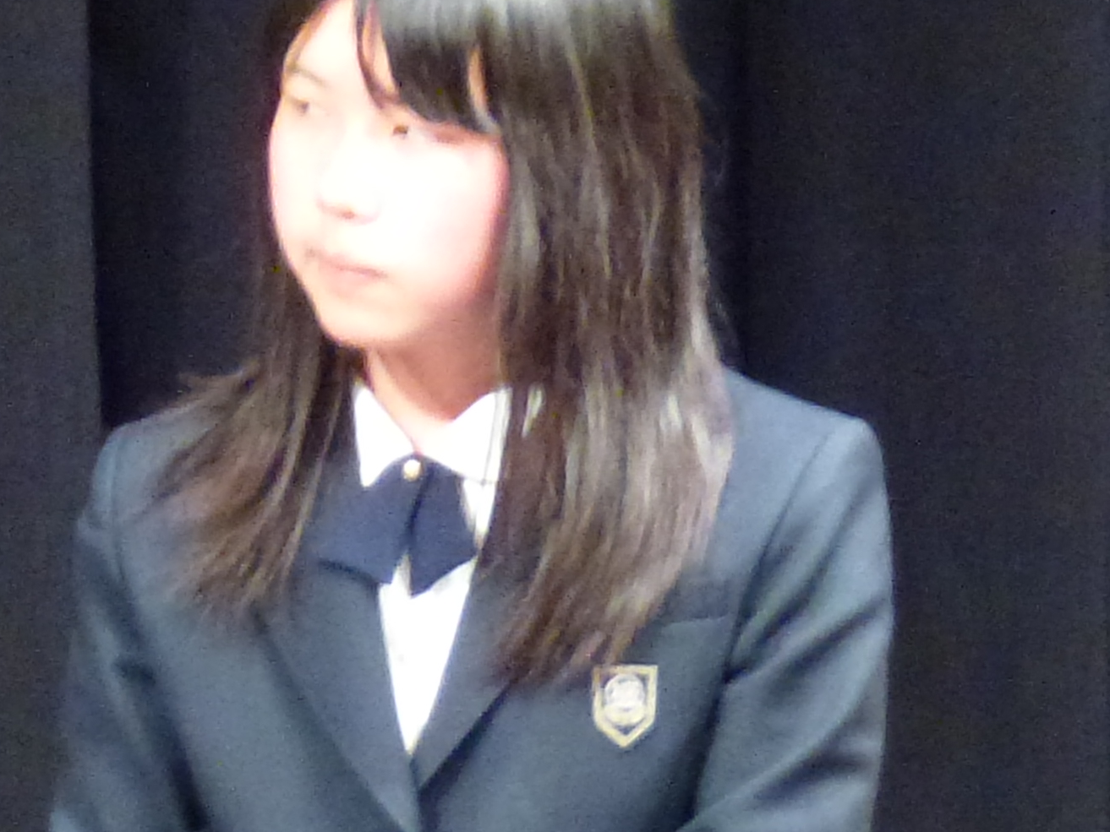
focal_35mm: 1659
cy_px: 352
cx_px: 430
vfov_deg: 0.9
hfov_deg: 1.2
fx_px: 53203
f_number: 5.9
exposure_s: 1/4
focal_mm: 68.8
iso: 400
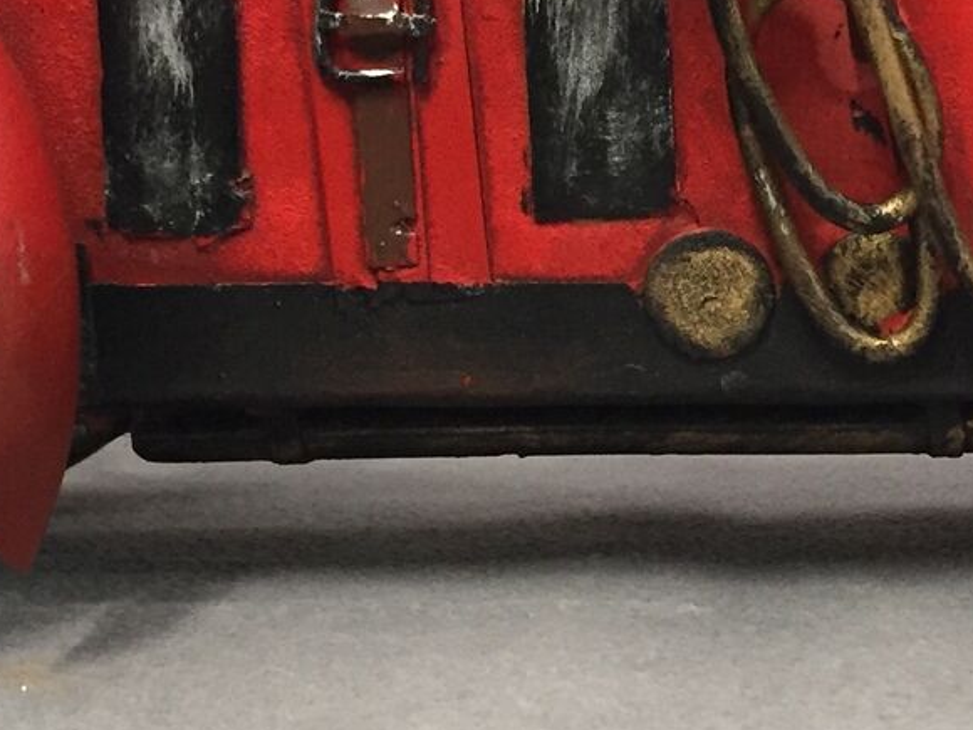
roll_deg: -1.1
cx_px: 849
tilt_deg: -4.1
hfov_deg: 19.3
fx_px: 2811
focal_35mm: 100
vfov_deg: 14.8
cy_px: 280
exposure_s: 1/33
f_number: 2.2
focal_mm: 4.15
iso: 200
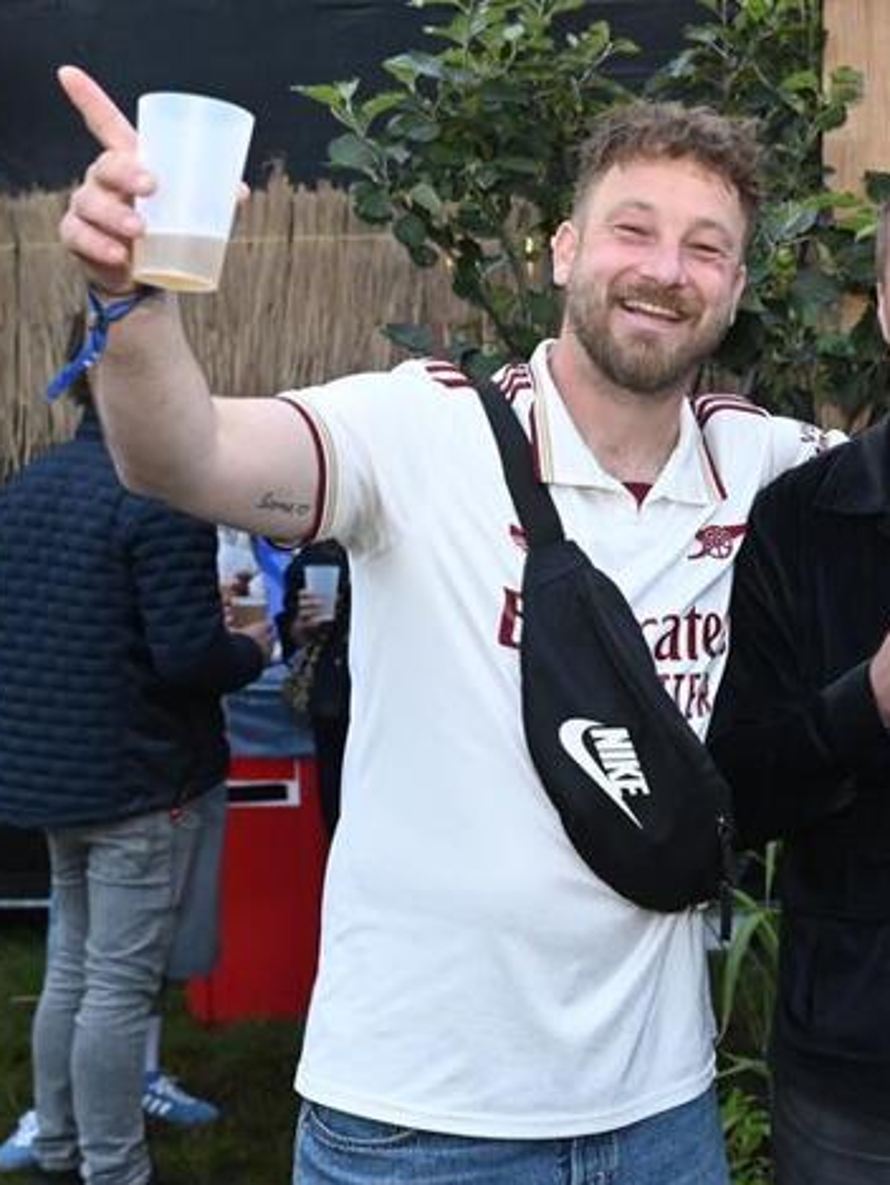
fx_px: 2159
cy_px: 550
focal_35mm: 63
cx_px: 857
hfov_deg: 22.5
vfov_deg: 30.7
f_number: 4
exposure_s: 1/60
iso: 3200
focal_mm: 31
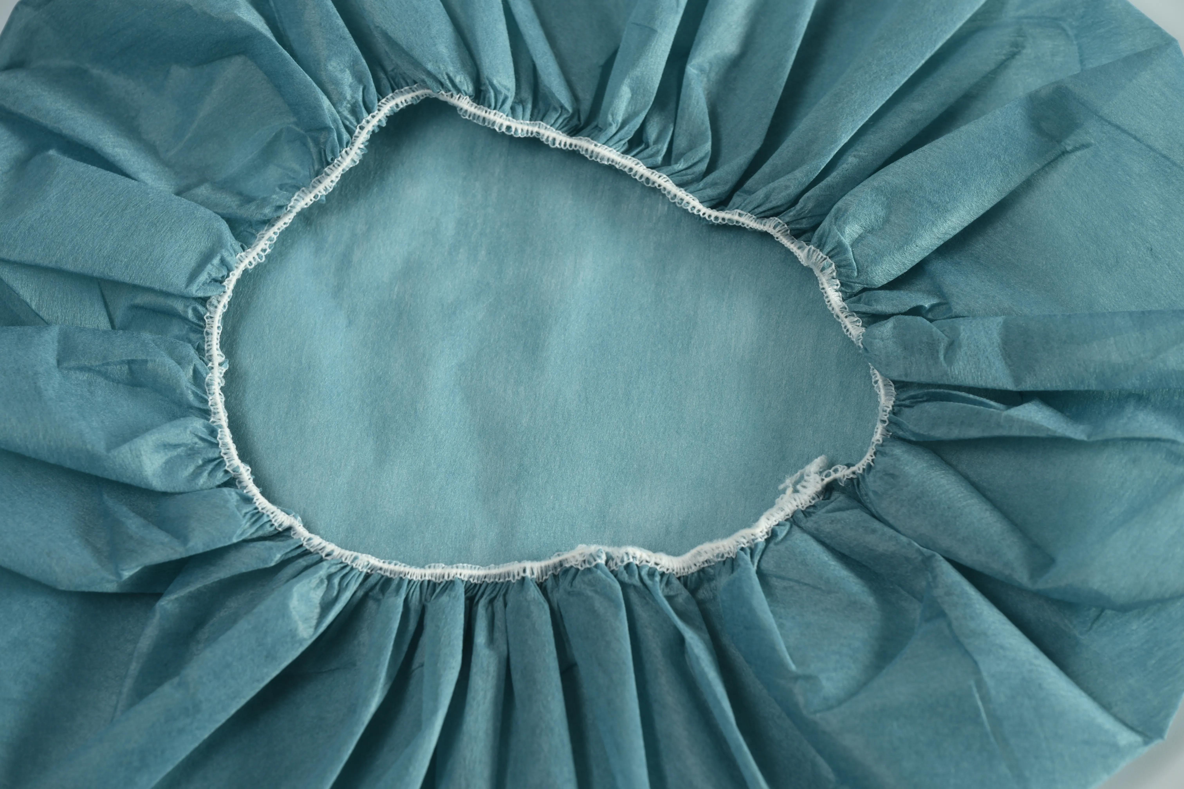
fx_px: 3946
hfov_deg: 17.1
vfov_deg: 11.4
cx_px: 592
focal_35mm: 120
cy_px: 394
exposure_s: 1/125
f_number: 8
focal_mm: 120
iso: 100
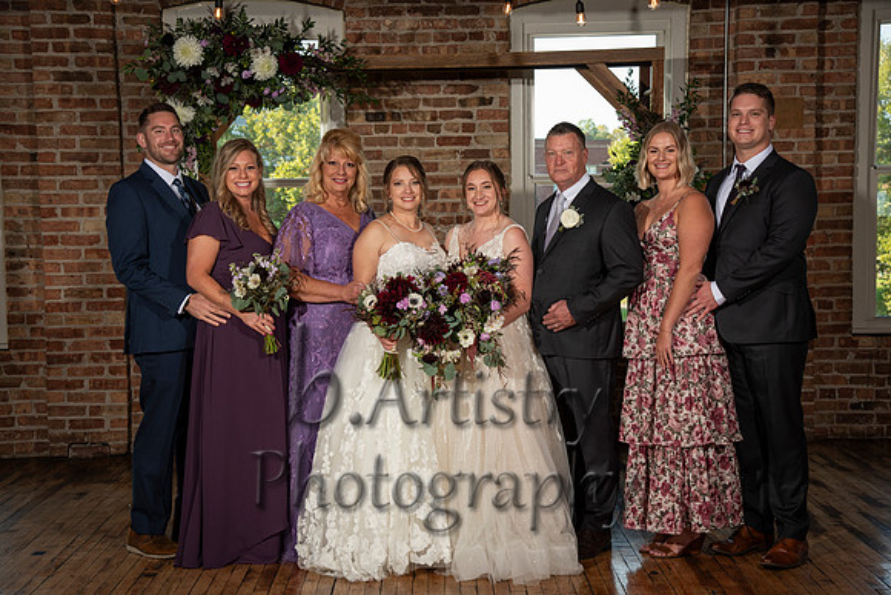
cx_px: 446
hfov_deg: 32.4
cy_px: 298
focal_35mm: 62
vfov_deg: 21.9
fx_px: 1535
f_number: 6.3
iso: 400
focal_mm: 62
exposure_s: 1/160
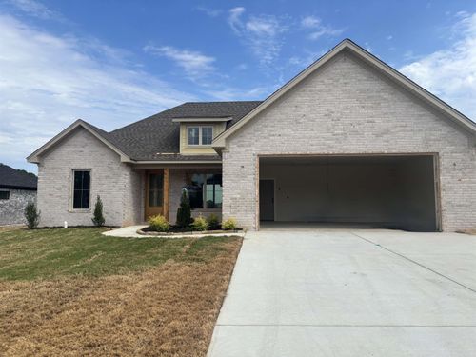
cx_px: 238
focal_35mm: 26
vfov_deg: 53.1
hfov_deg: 67.3
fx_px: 358
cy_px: 178
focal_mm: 5.96
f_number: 1.6
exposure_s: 1/4425
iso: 50
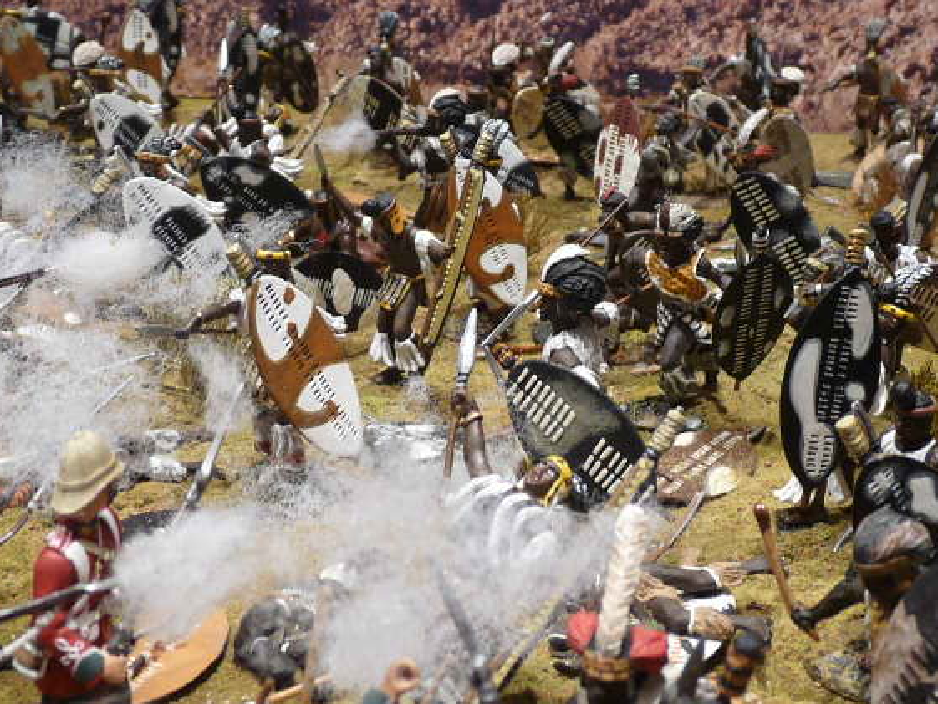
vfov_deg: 25.7
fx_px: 1545
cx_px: 523
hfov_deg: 33.7
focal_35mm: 57
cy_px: 319
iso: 125
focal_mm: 4.9
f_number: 2.8
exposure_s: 1/30
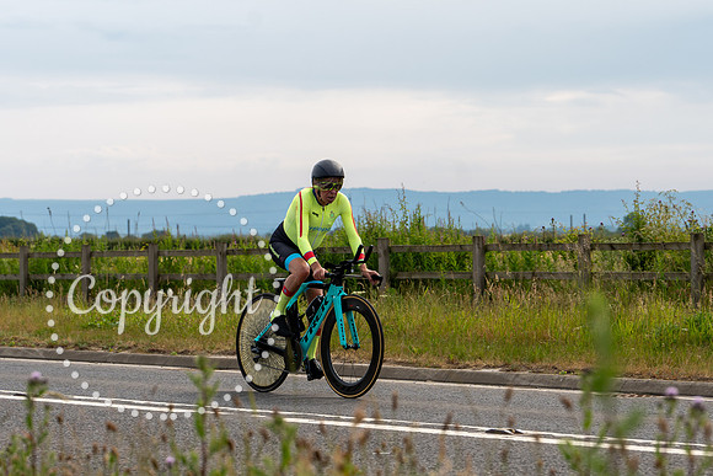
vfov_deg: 11.5
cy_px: 205
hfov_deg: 17.1
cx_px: 396
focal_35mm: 120
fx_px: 2371
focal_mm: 91
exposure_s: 1/800
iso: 100
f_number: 5
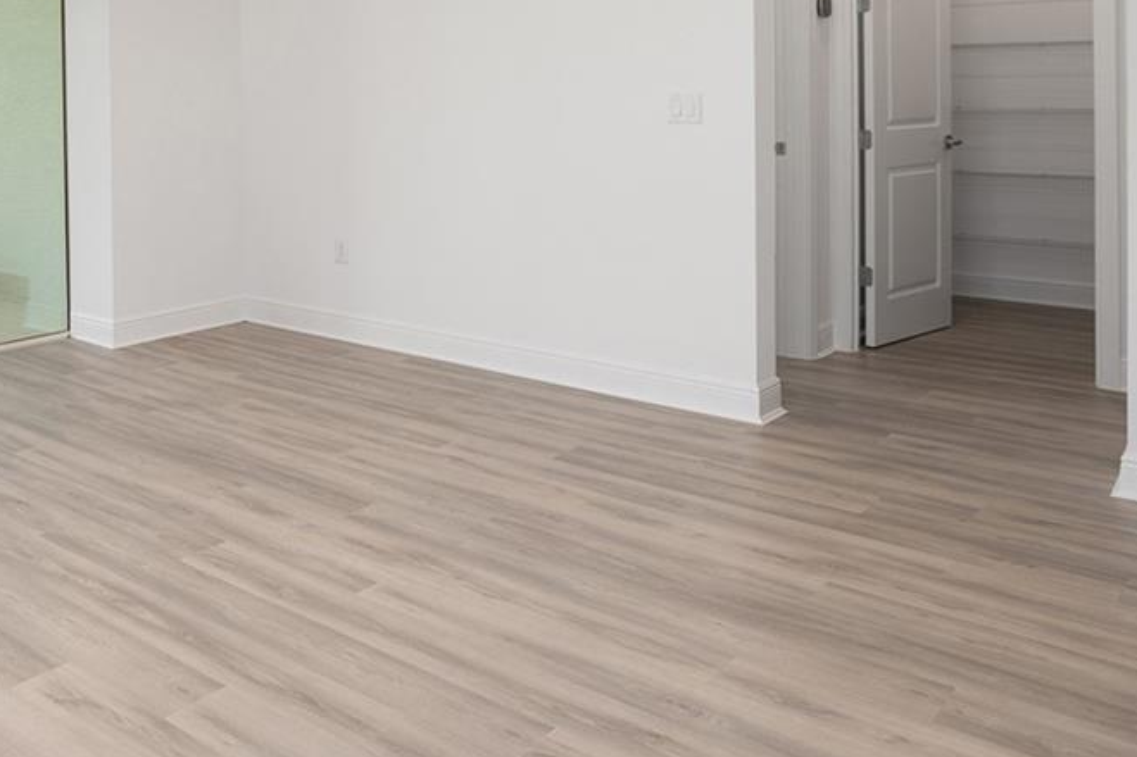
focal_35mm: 34
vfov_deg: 36.7
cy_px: 91
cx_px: -10
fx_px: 1073
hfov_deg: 46.4
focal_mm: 14
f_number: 7.1
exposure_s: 1/20
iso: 320
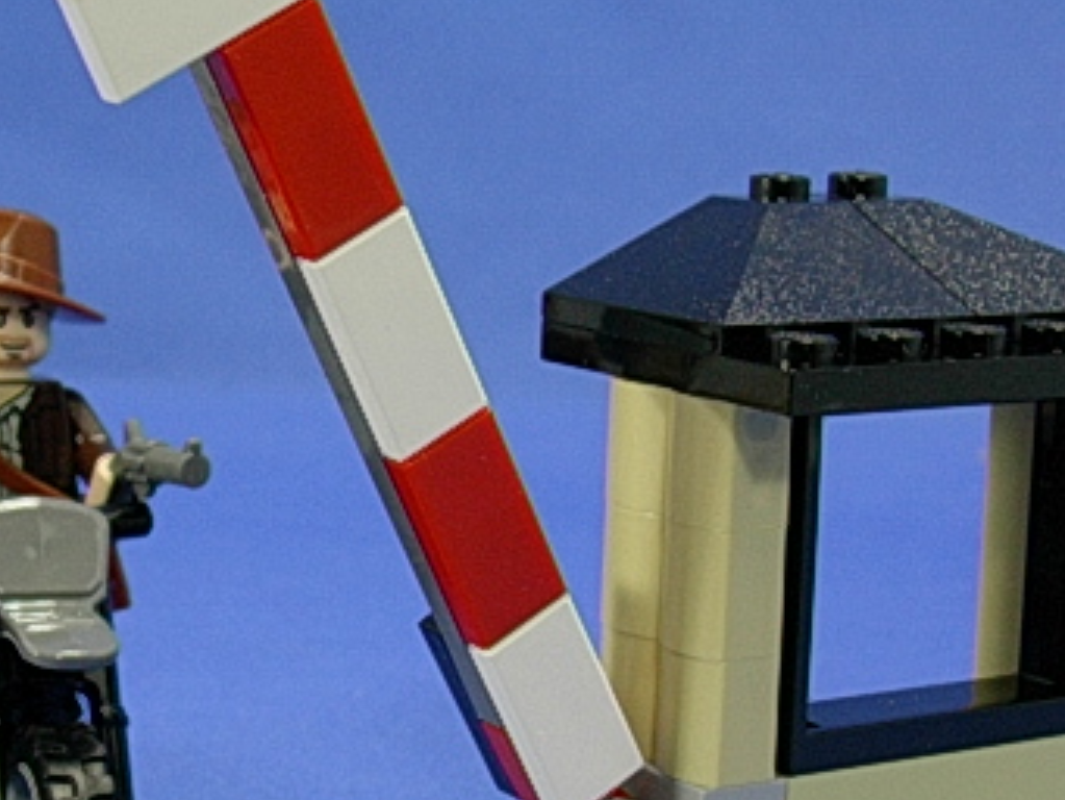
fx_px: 2770
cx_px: 297
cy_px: 522
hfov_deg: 21.6
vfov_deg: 16.4
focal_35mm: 90
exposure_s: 1/24.6
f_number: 3
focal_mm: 7.3
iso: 70
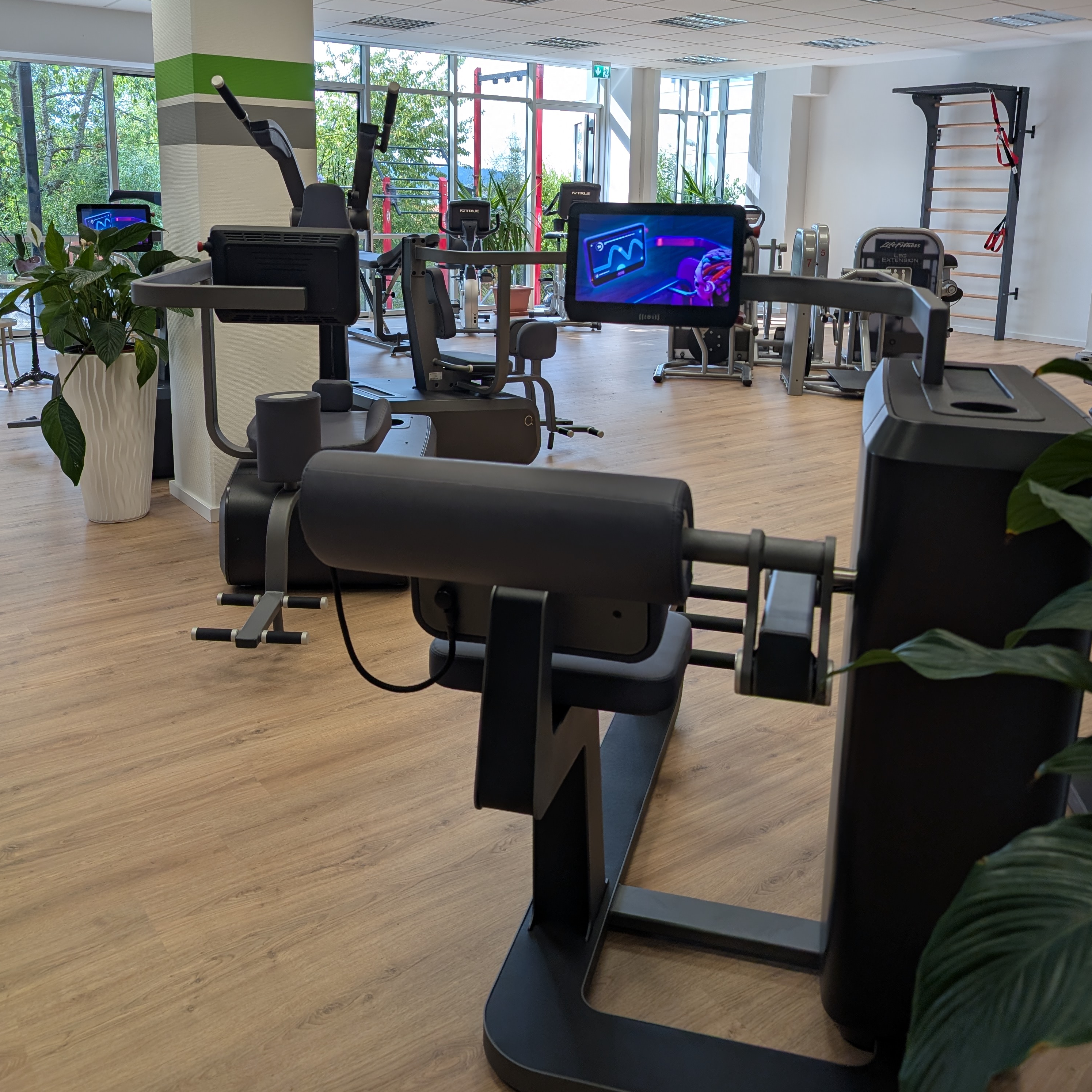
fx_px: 1035
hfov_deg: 55.6
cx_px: 542
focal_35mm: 29
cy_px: 388
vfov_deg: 54.8
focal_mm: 6.9
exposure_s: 1/100
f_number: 1.68
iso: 23
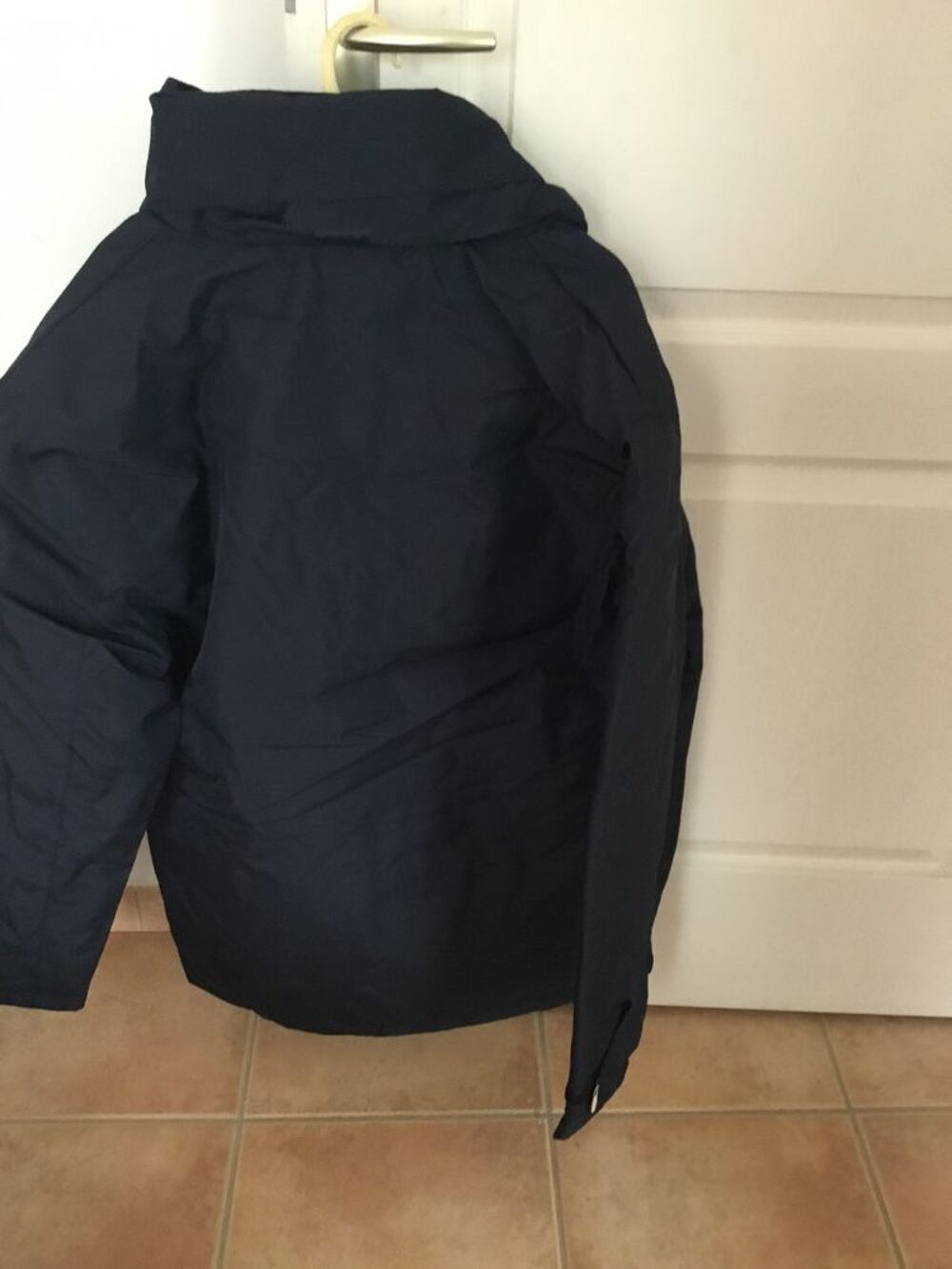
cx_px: 476
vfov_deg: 58.3
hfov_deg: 45.4
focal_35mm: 31
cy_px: 634
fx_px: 1137
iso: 250
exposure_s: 1/25
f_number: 2.4
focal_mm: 3.3
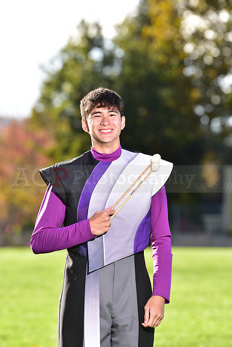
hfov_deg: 6.9
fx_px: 1932
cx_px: 116
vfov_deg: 10.3
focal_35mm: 200
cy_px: 174
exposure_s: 1/200
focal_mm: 200
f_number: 5
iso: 80
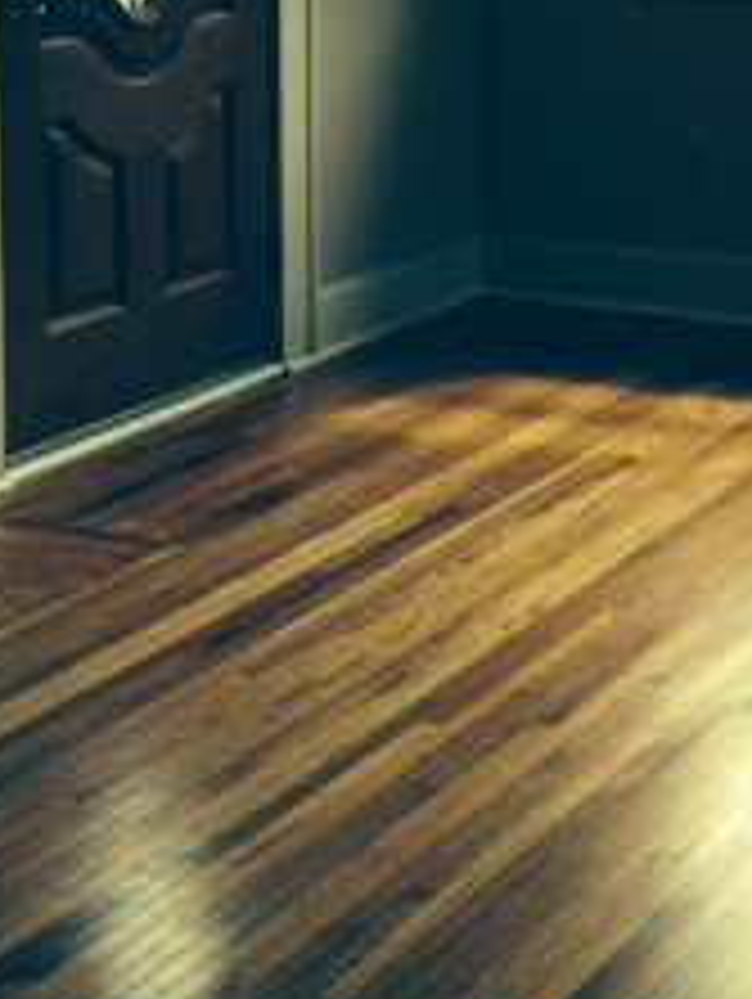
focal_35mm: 99
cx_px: 950
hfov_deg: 14.4
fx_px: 2862
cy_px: 187
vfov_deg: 19.6
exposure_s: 1/135
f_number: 2.4
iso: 50
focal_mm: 4.12
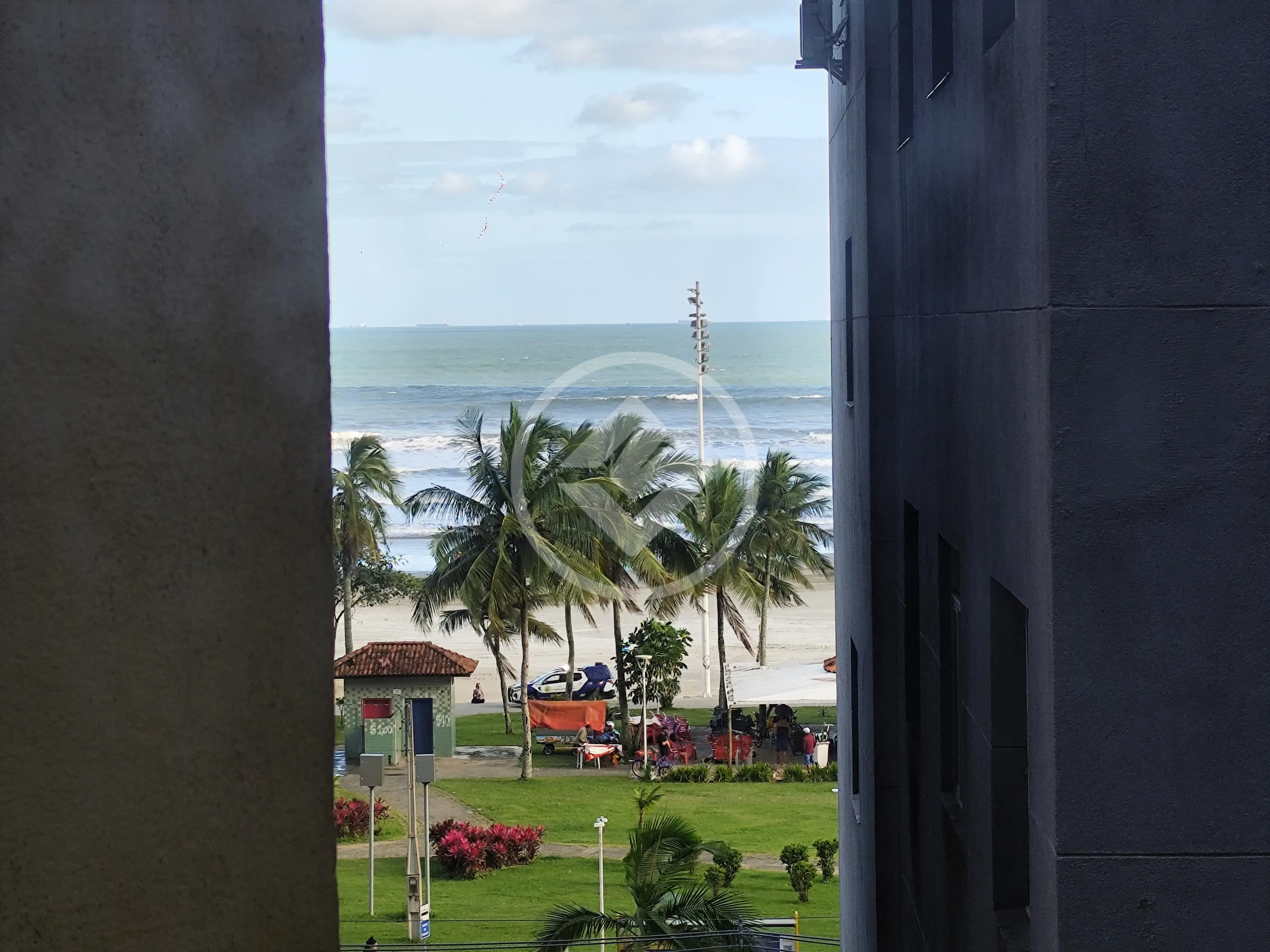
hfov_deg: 21.1
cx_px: 635
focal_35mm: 93
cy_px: 476
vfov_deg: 15.9
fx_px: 3412
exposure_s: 1/405
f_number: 1.65
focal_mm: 6.19
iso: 50
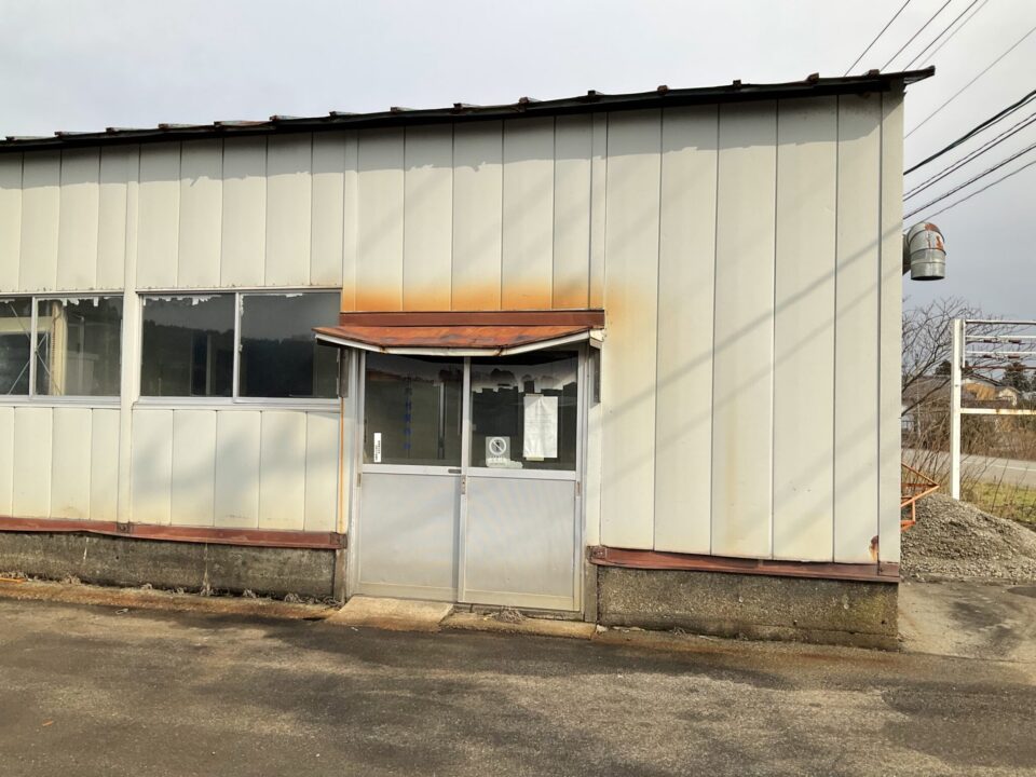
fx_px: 868
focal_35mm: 29
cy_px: 388
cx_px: 518
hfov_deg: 61.7
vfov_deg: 48.2
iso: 25
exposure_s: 1/2427
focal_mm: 3
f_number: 1.8
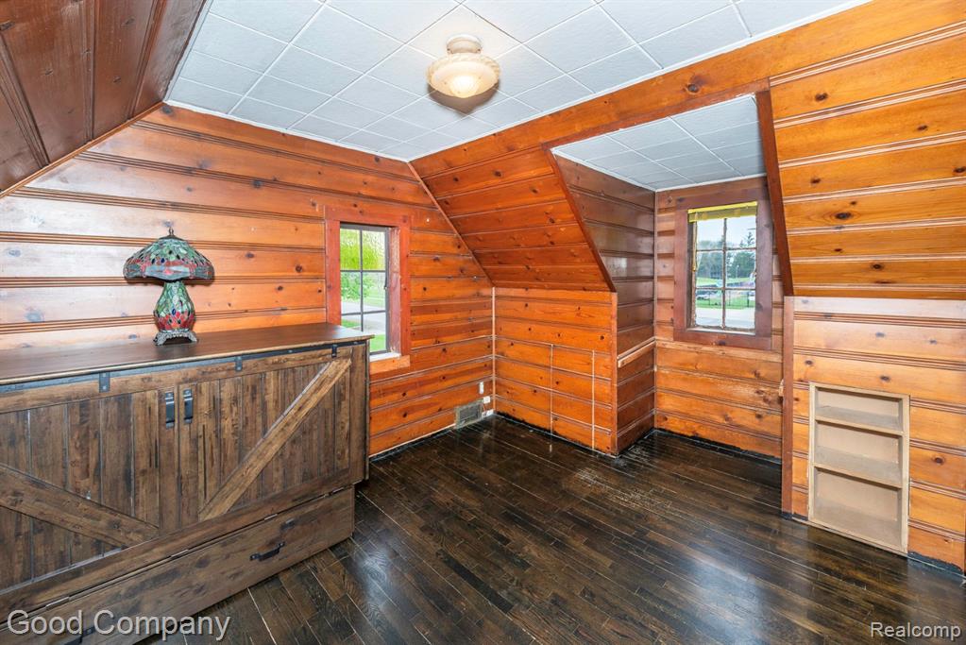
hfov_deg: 104.2
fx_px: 376
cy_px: 322
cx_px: 483
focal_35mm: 14
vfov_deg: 81.3
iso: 100
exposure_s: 1/60
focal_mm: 14
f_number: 5.6
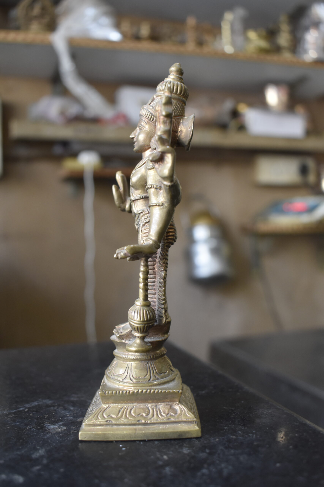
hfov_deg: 40.0
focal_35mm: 33
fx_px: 445
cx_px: 162
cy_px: 244
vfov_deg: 57.2
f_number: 4
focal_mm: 22
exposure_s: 1/60
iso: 900
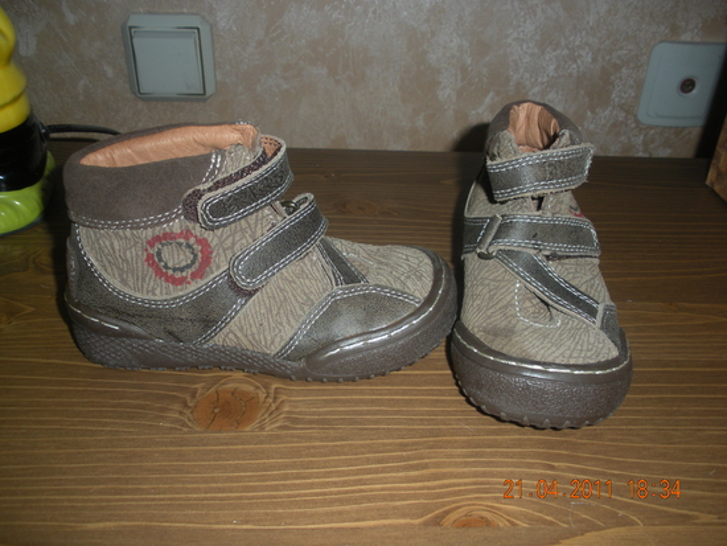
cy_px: 273
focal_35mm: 36
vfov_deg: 39.7
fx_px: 756
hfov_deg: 51.3
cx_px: 364
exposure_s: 1/60
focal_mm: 6.3
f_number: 3.5
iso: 64
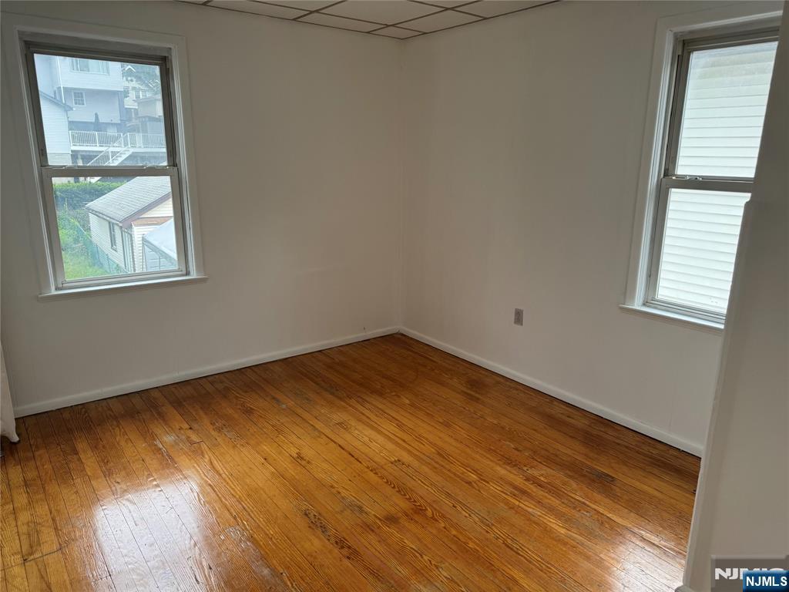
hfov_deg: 71.6
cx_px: 394
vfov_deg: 56.8
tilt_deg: -14.1
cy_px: 296
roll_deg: -0.5
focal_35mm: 24
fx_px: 547
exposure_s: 1/121
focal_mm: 6.76
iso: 80
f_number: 1.78
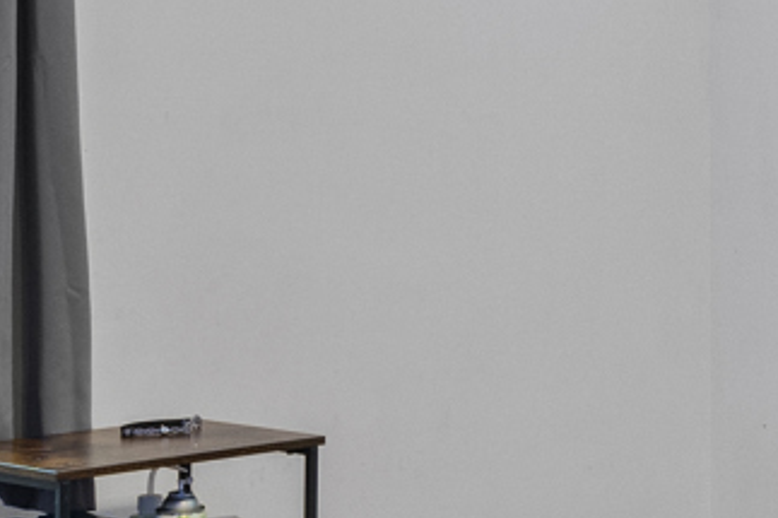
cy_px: 18
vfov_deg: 10.6
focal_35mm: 128
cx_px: 1257
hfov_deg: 14.6
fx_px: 2762
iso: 320
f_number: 9
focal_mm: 16.5
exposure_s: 1.6
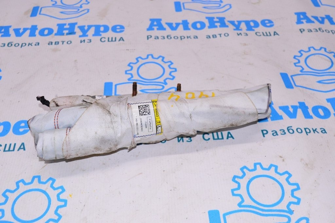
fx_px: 391
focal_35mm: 42
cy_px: 112
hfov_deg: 46.4
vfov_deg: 31.8
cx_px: 168
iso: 1600
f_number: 8
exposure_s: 1/200
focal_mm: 28
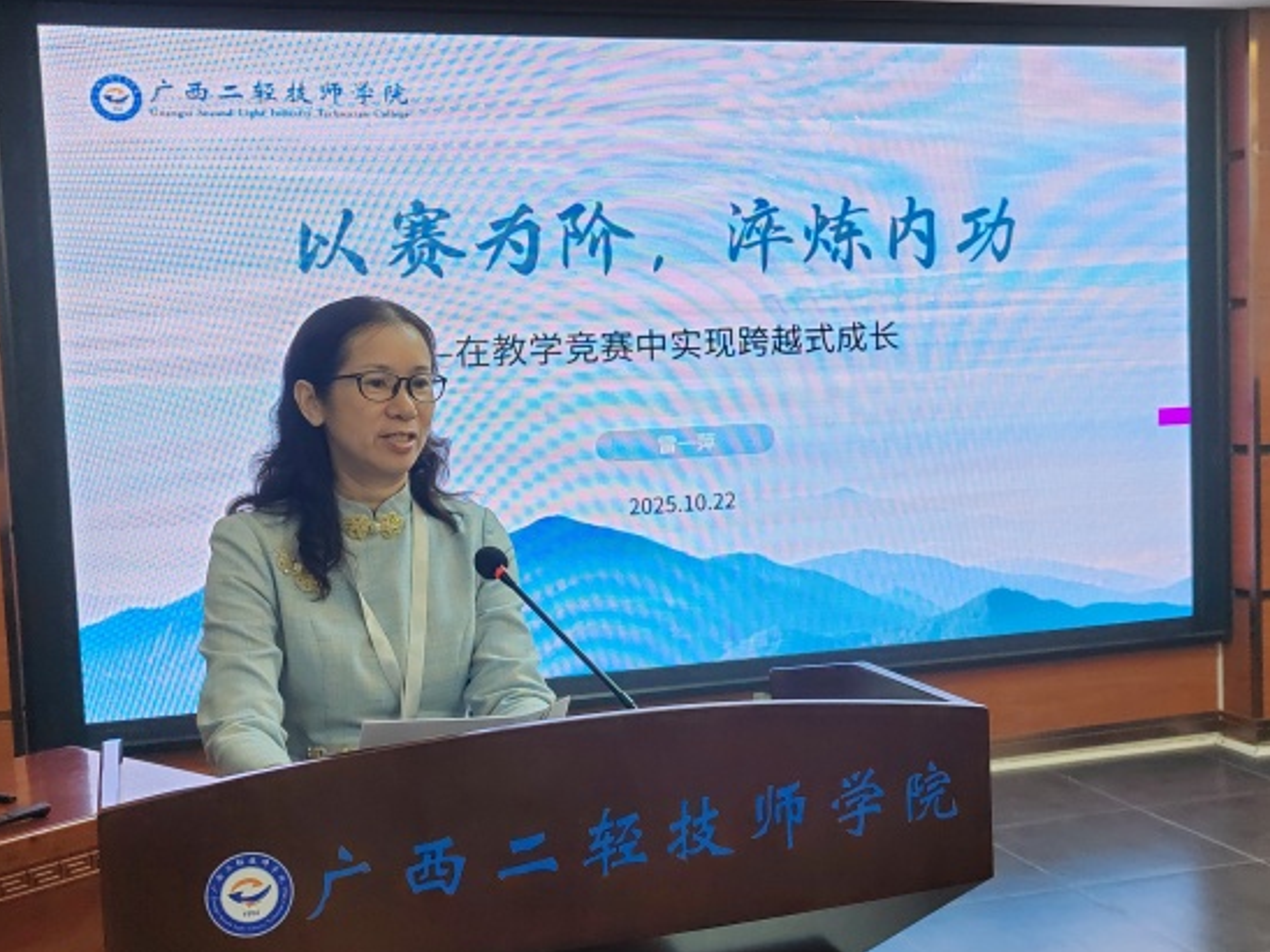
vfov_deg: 31.5
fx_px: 1688
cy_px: 489
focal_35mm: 46
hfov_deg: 41.2
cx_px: 644
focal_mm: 6.14
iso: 628
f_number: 1.8
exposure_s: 1/100
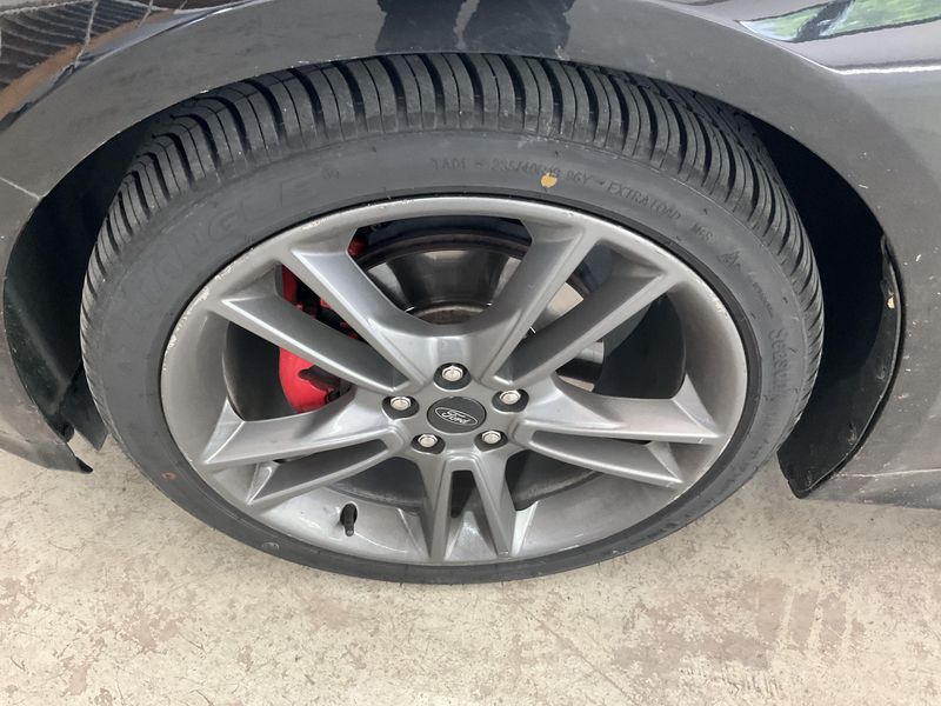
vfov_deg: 48.2
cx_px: 470
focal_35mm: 29
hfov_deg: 61.7
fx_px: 788
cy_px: 353
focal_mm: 3
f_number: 1.8
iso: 250
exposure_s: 1/60
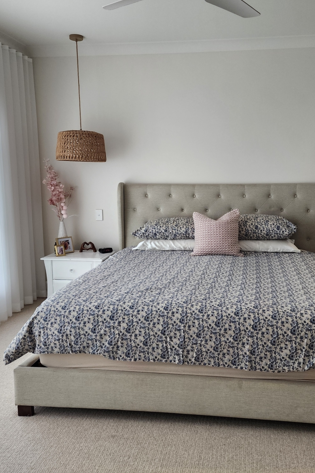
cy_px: 236
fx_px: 420
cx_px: 191
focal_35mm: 32
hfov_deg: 40.9
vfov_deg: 58.7
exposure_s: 1/180
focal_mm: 6.4
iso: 125
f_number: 1.8
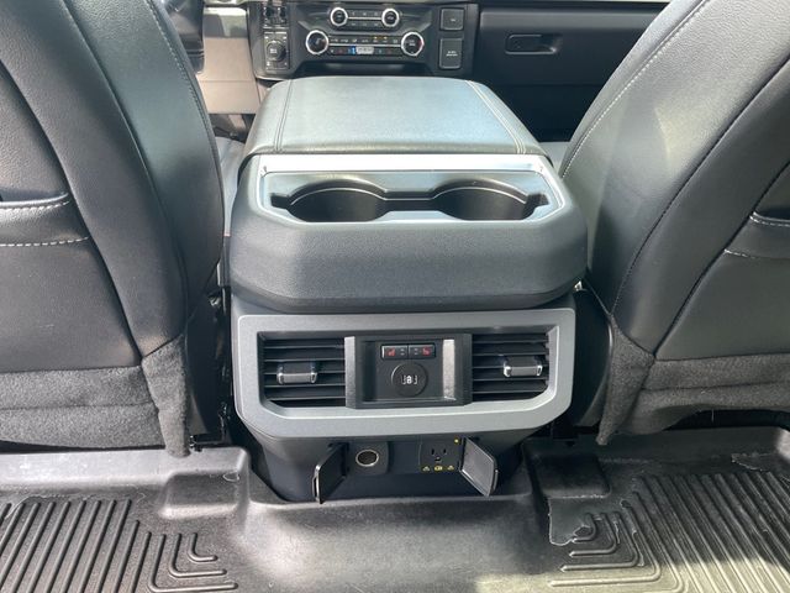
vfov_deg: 53.1
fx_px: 593
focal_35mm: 26
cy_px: 296
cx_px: 395
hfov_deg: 67.3
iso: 125
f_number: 1.6
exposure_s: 1/105
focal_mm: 4.2
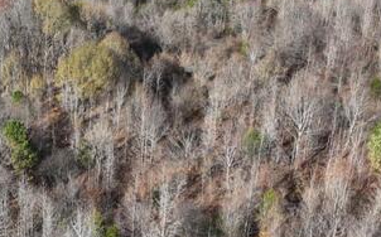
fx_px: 560
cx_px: 52
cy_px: 87
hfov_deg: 35.7
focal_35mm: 54
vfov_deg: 23.8
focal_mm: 12.29
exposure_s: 1/200
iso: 160
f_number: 2.8
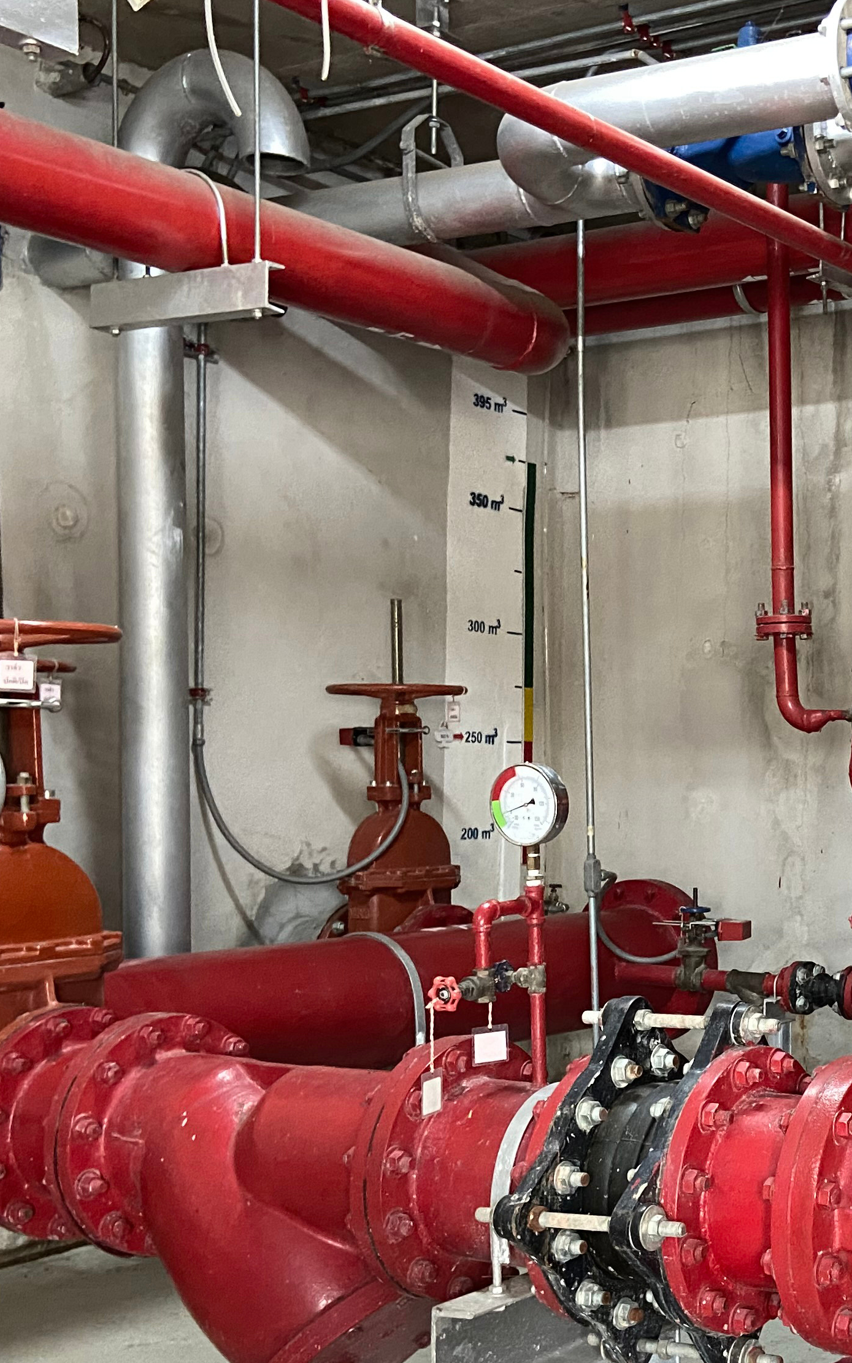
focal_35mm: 50
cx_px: 916
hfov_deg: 24.3
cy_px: 857
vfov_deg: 40.0
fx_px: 1857
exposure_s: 1/50
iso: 500
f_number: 1.8
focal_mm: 4.2
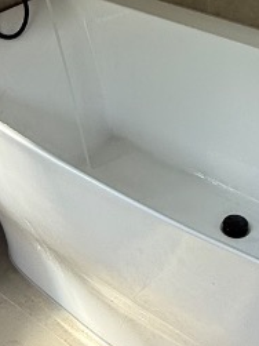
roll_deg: +0.0
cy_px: 54
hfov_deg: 21.9
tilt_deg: -26.6
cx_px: 154
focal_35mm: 67
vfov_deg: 28.2
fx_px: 669
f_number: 2.2
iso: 64
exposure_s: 1/220
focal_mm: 2.22
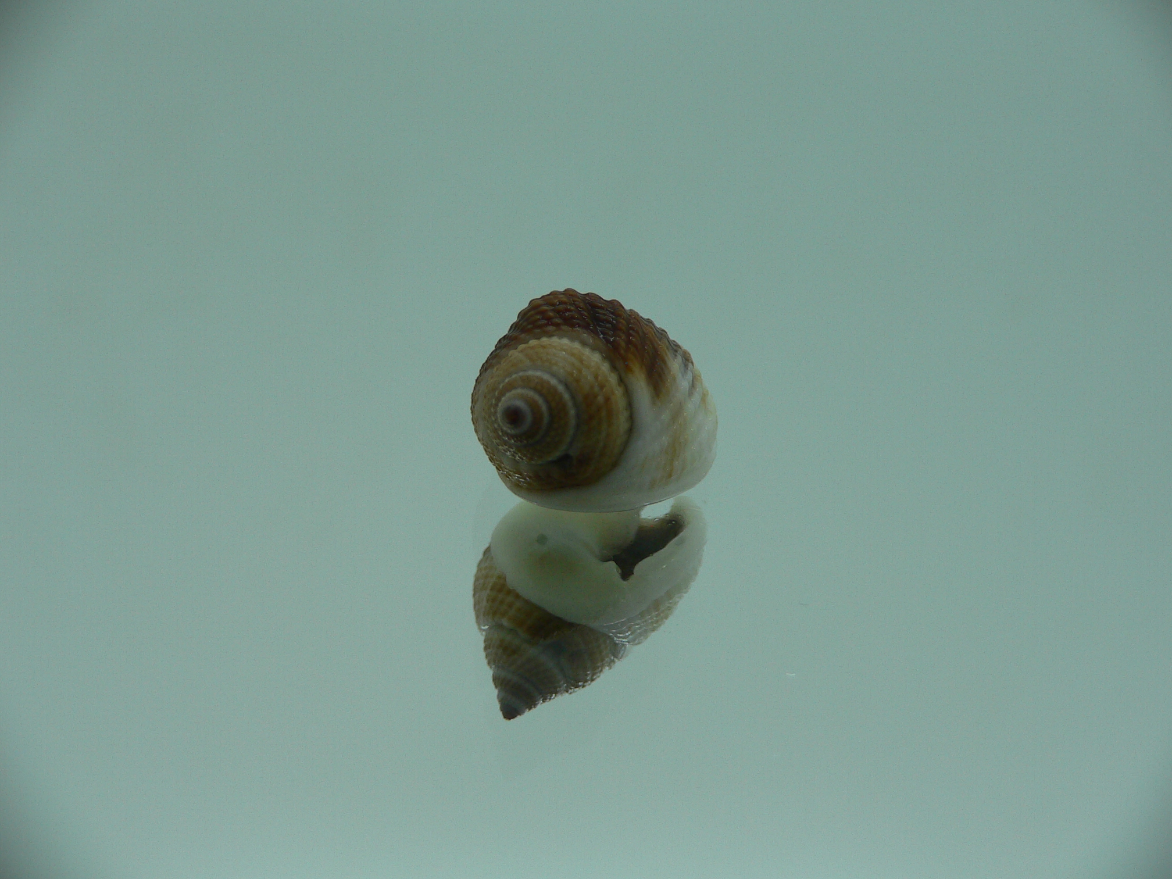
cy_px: 440
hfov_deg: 52.6
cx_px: 586
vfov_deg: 40.7
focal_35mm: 35
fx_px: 1185
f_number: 2.8
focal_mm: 4.6
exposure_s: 1/80
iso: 80
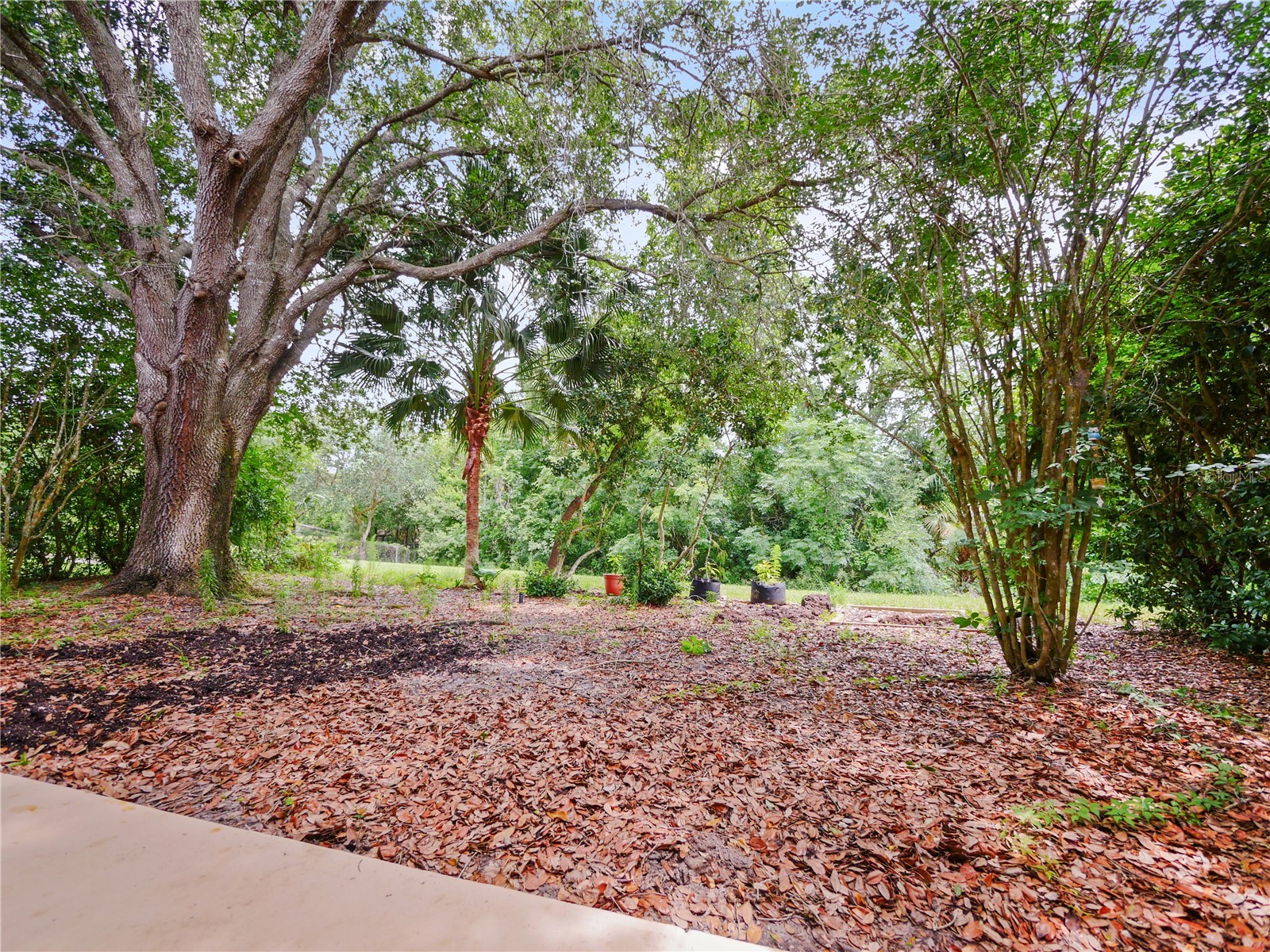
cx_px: 635
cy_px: 476
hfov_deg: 102.1
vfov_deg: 85.7
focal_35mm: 14
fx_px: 514
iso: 200
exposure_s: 1/160
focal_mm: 7
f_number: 5
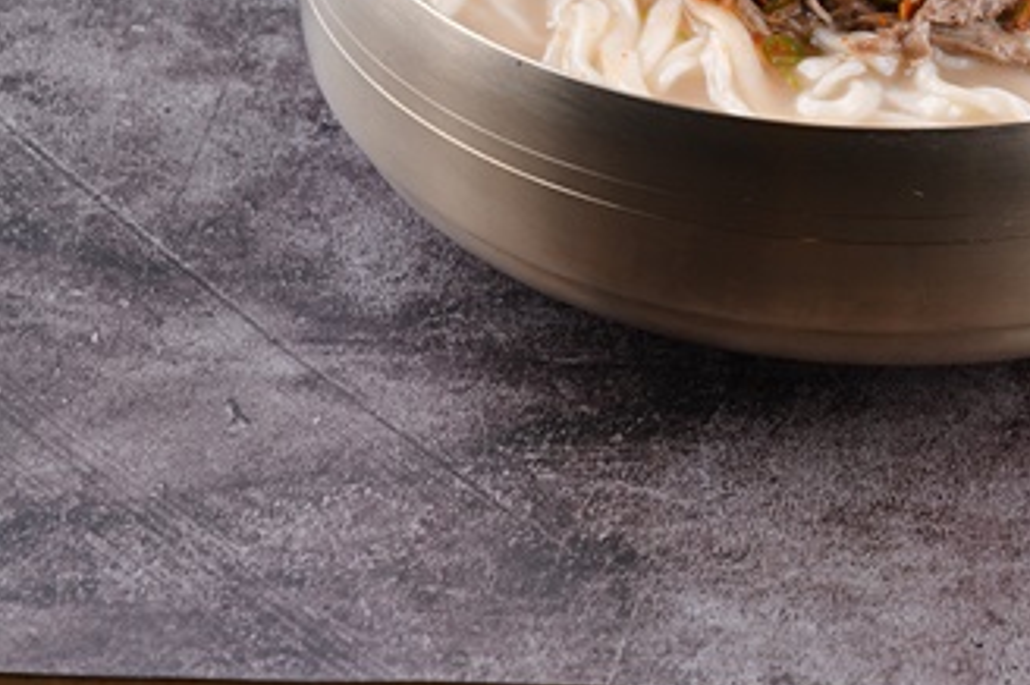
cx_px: 904
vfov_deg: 3.9
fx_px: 10004
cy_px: -30
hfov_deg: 5.9
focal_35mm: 350
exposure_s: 1/125
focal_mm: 155
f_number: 13
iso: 125
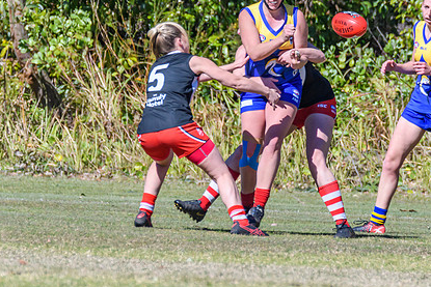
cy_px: 117
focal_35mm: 1562
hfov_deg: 1.3
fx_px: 18706
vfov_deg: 0.9
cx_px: 243
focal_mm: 600
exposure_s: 1/2500
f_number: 9
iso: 800
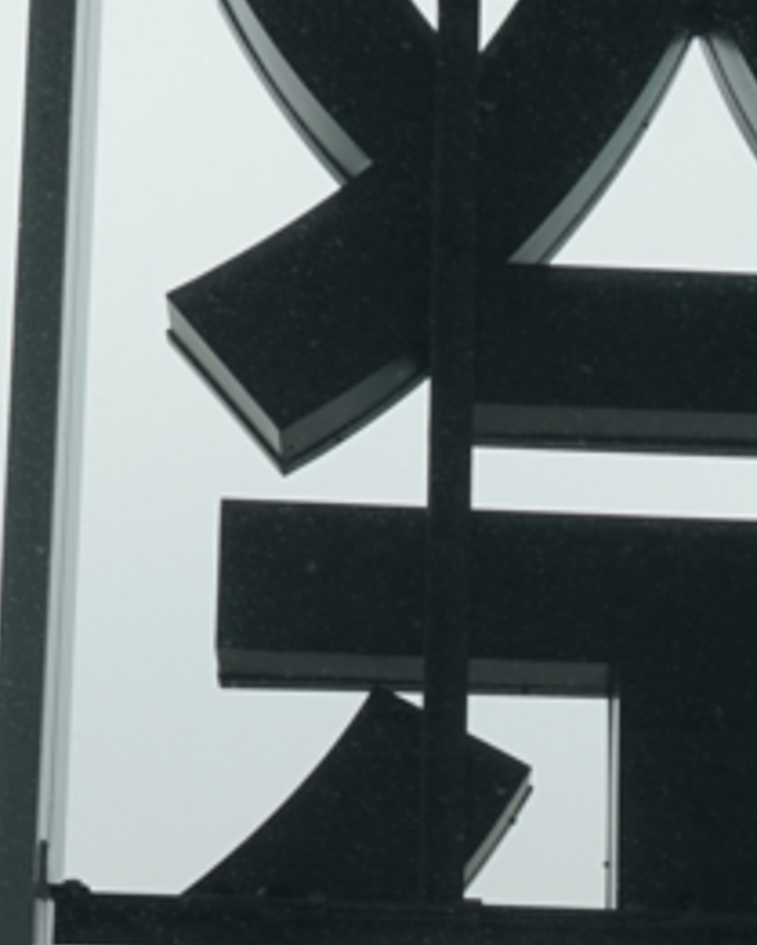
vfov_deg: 19.3
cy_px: 1061
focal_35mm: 95
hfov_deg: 16.1
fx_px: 2659
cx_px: 596
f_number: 11
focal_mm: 22
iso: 100
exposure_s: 1/125
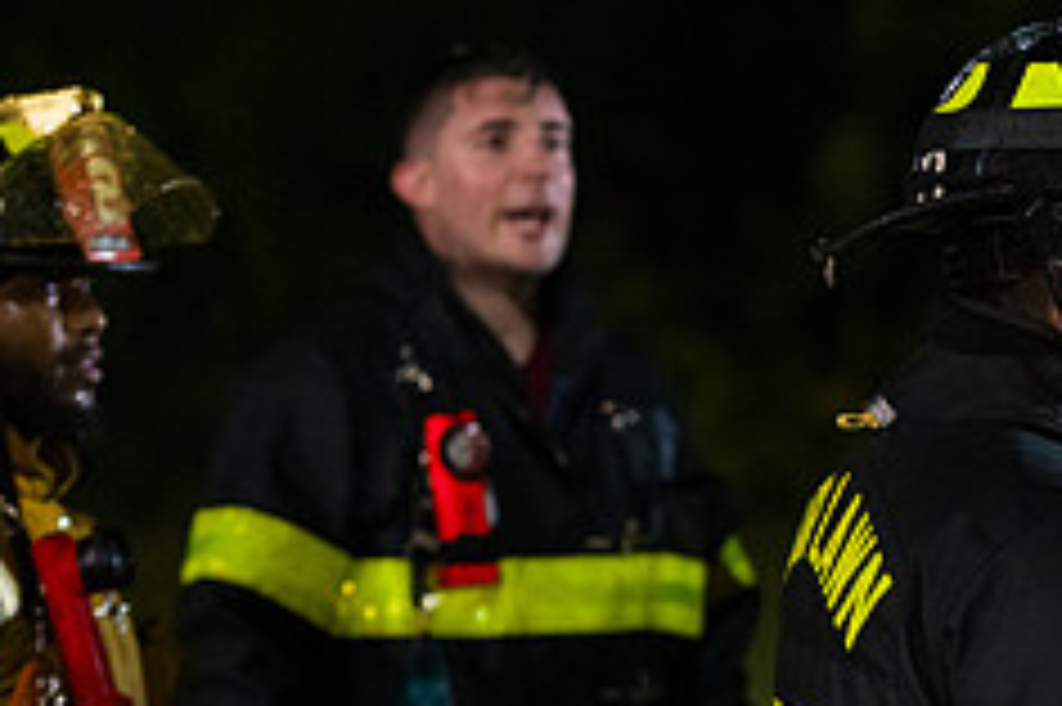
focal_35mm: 307
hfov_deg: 6.7
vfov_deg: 4.5
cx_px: 1161
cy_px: 328
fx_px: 9050
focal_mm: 125
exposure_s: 1/200
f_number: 3.2
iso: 12800
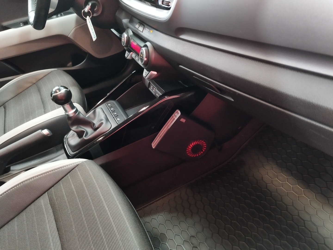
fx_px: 240
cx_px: 166
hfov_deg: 69.4
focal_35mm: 25
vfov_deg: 54.9
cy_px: 125
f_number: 1.89
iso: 1130
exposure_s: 1/20
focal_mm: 5.95
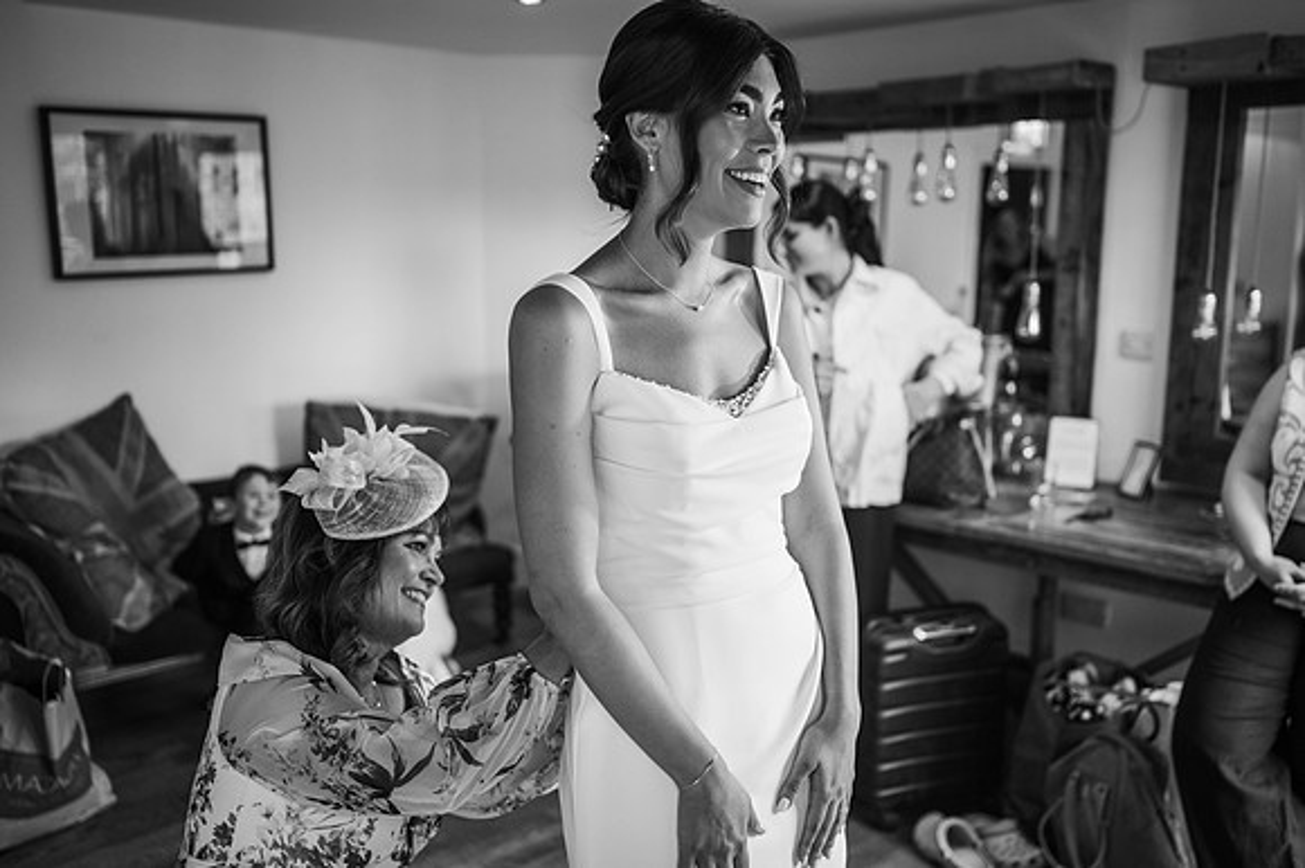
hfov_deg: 54.5
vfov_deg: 37.8
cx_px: 652
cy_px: 434
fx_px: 1268
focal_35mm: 35
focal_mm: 35
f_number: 2
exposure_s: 1/200
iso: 180
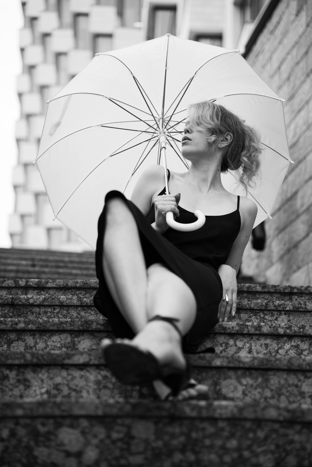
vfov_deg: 28.8
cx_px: 156
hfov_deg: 19.5
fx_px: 910
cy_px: 234
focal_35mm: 70
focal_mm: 70
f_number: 2.8
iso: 1600
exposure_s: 1/640
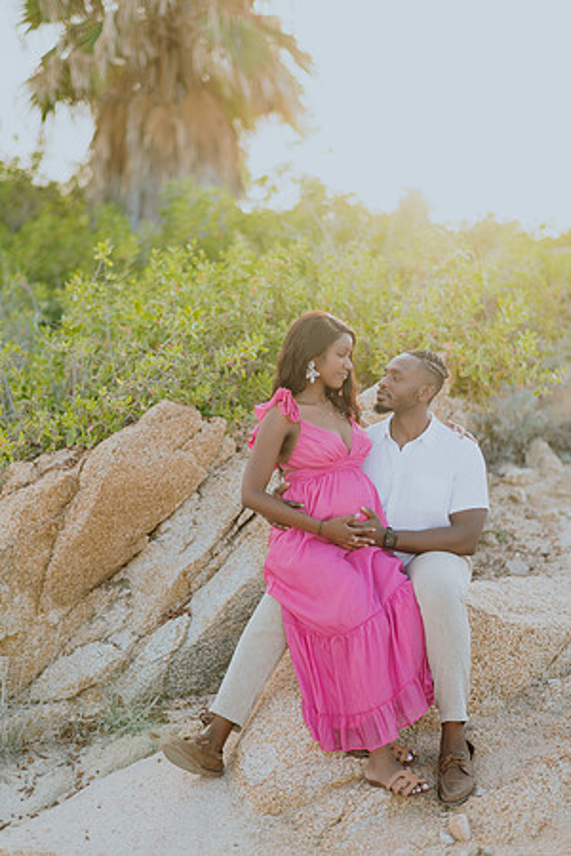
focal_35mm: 58
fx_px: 1380
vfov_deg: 34.5
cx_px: 286
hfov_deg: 23.4
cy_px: 428
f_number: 1.8
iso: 100
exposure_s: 1/800
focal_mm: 58
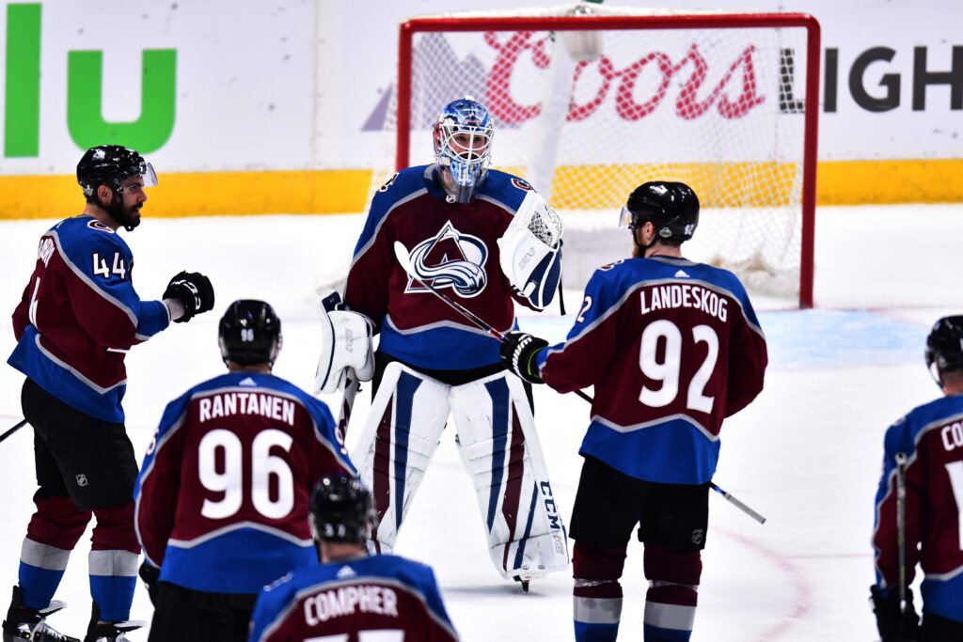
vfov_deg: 2.3
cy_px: 321
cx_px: 482
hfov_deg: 3.4
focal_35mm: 600
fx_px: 16051
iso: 2500
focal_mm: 400
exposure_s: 1/1600
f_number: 2.8
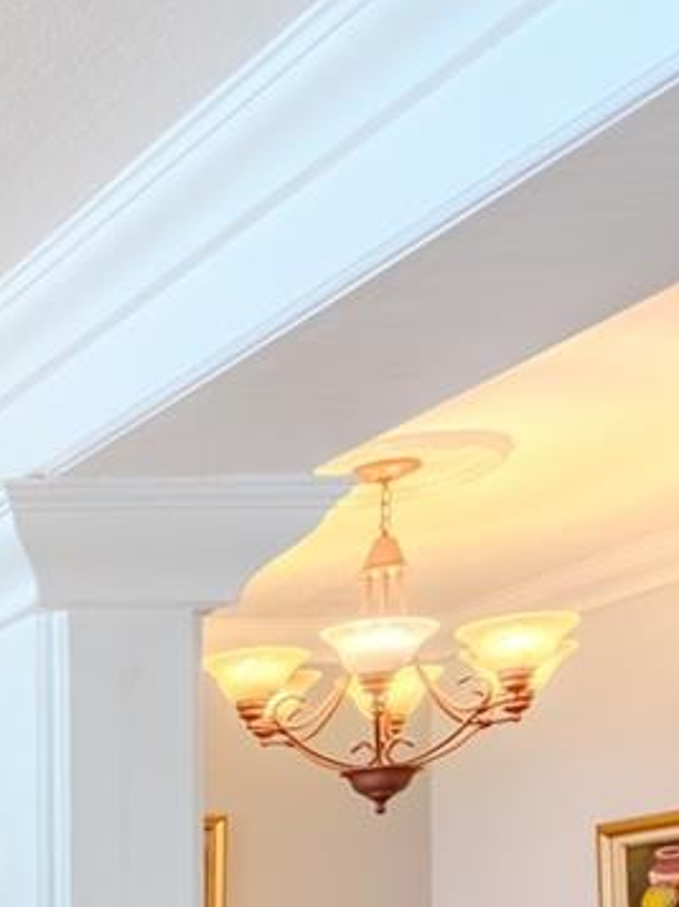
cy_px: 1128
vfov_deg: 25.0
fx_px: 1808
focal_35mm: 69
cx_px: -1025
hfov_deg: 13.8
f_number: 8
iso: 800
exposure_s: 1/500
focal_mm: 16
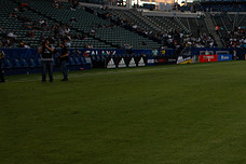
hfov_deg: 28.2
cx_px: 304
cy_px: 86
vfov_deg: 22.3
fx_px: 417
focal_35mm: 61
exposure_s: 1/640
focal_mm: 24
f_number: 7.1
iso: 800
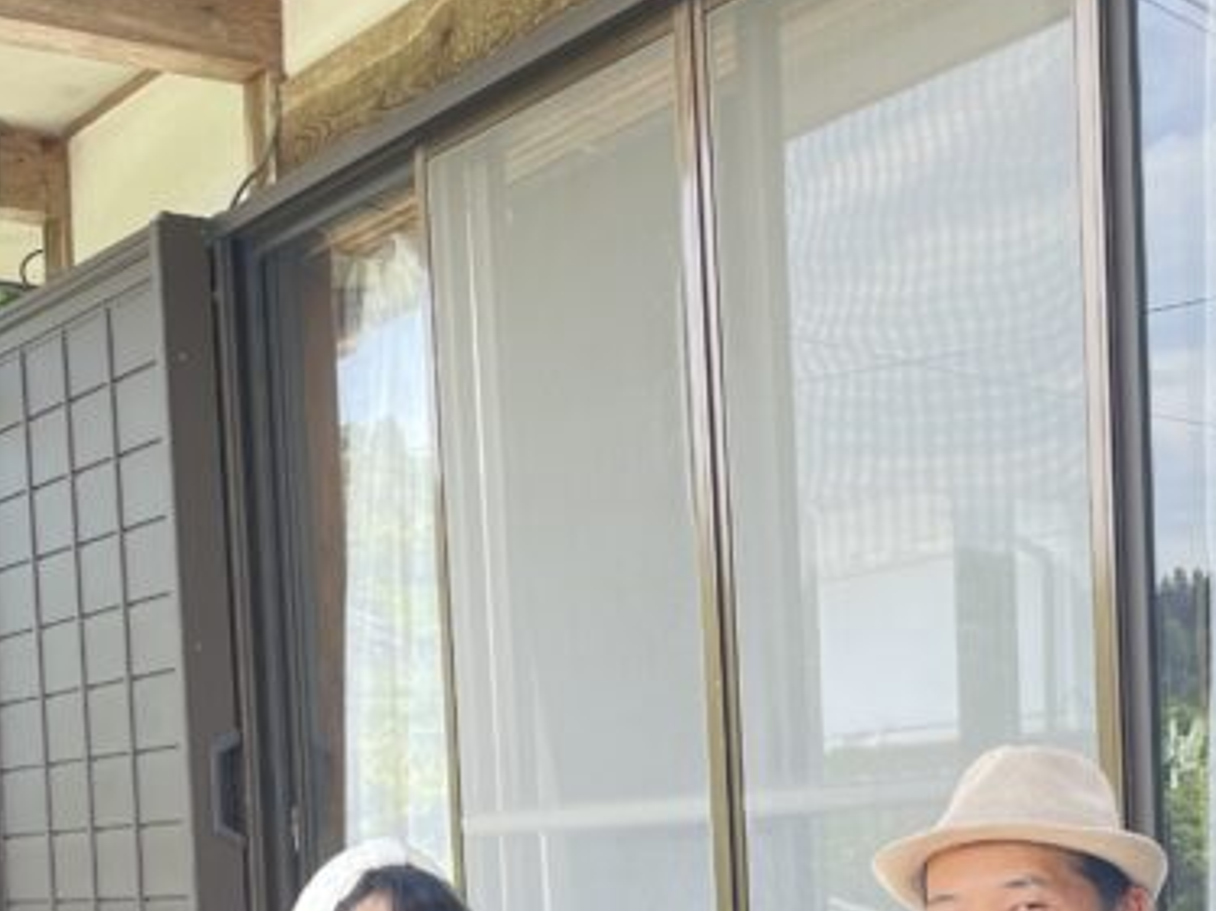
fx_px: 2493
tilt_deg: -2.1
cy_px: 992
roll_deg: +2.5
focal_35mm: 71
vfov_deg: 19.8
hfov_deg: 27.1
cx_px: 876
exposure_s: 1/191
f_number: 1.6
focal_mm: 4.2
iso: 40
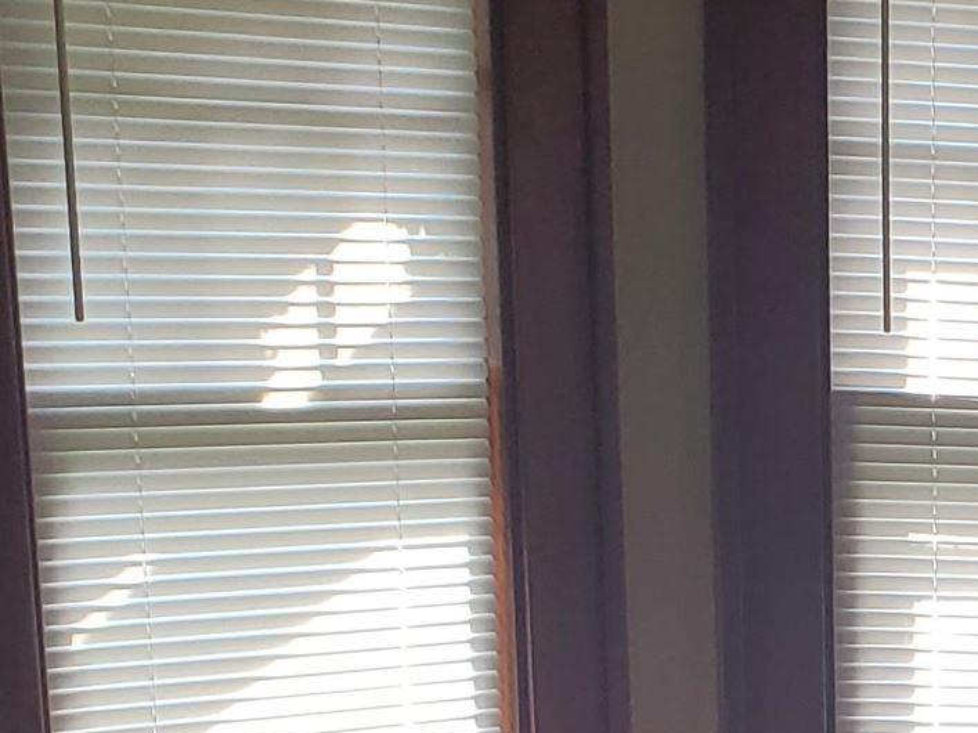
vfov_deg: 12.5
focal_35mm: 113
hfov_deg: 16.2
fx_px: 3192
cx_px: 1394
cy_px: 1051
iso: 64
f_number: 2.4
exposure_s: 1/120
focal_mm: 4.3
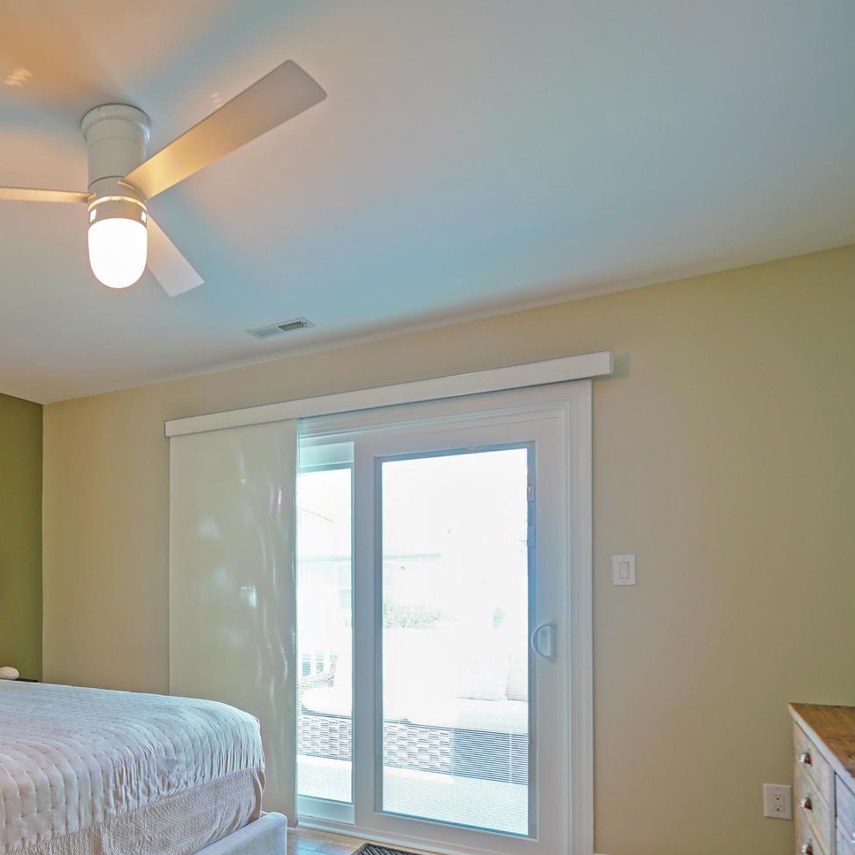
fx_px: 754
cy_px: 588
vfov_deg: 57.4
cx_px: 153
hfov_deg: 54.4
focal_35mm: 27
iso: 200
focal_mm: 10
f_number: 2.8
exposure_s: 1/30
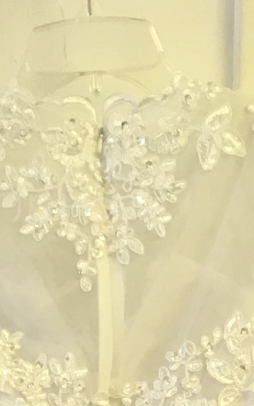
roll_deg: -0.4
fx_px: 1616
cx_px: 115
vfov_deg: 11.8
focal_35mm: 146
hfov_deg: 9.0
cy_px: 959
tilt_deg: -18.1
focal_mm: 4.15
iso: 40
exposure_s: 1/30
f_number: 2.2
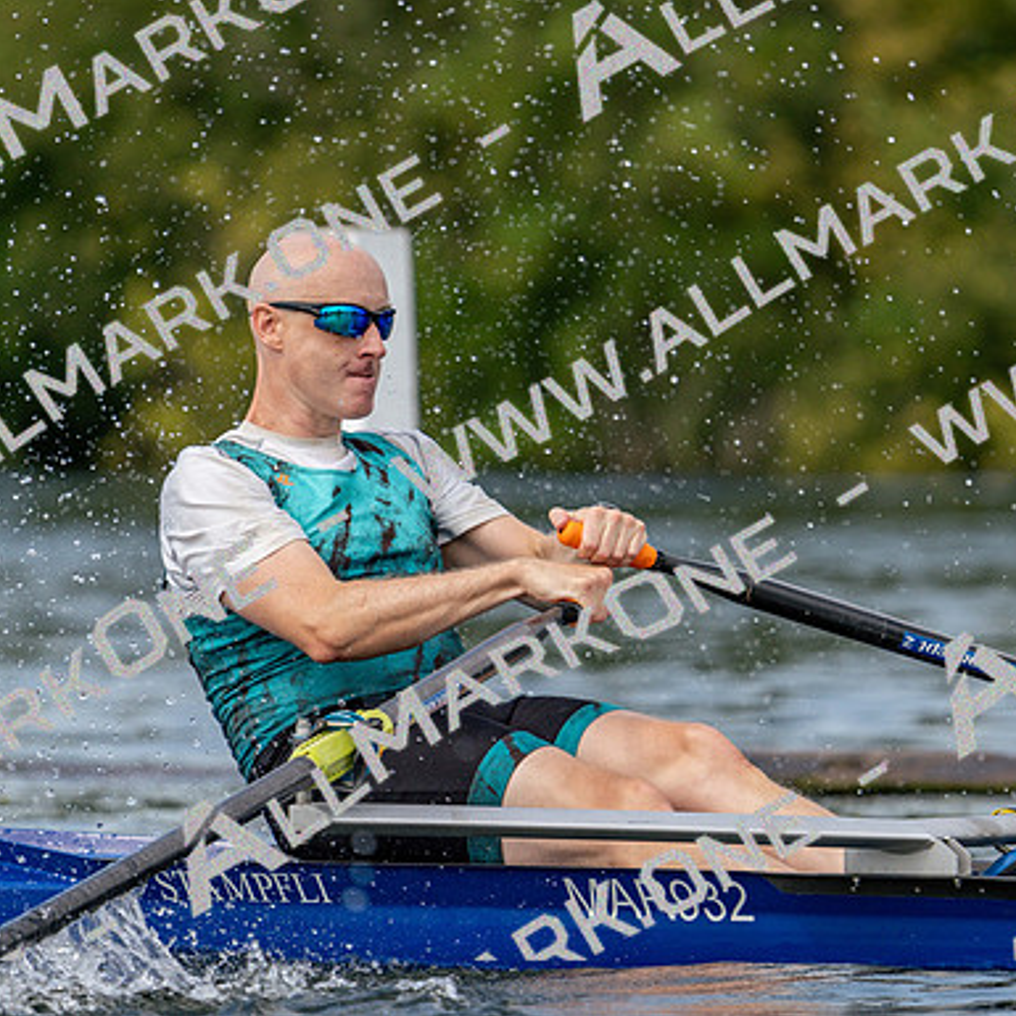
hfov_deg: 3.2
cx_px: 718
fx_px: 18430
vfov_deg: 3.2
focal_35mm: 555
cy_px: 508
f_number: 6.3
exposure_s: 1/1600
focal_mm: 433
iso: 500
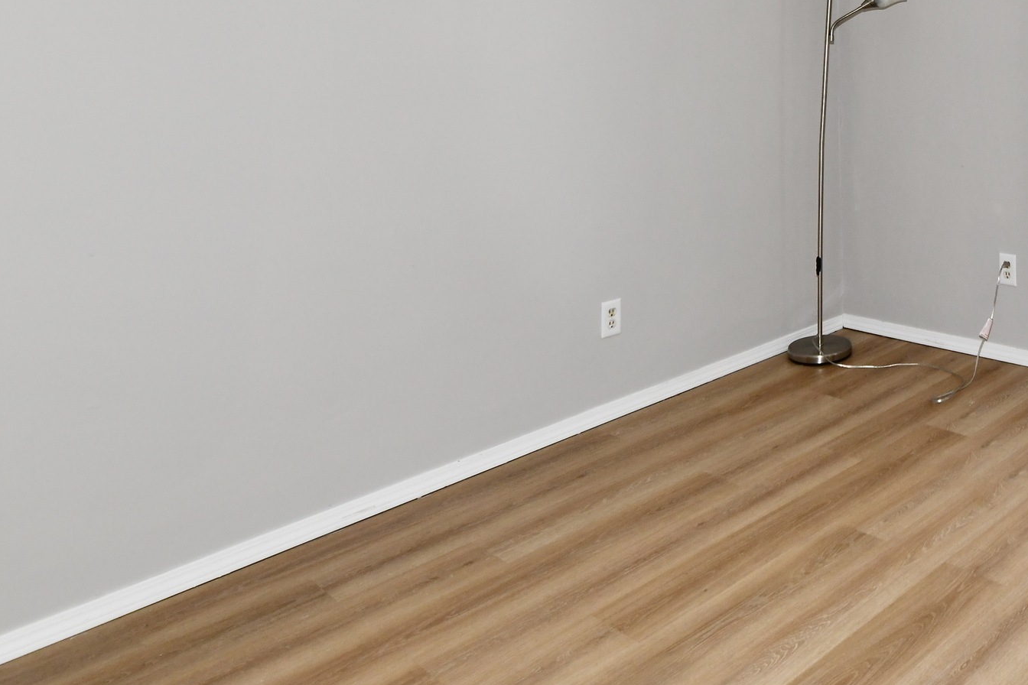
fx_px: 914
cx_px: 952
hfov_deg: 50.9
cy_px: 33
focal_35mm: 32
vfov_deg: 37.6
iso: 640
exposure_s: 1/60
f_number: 6.3
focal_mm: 14
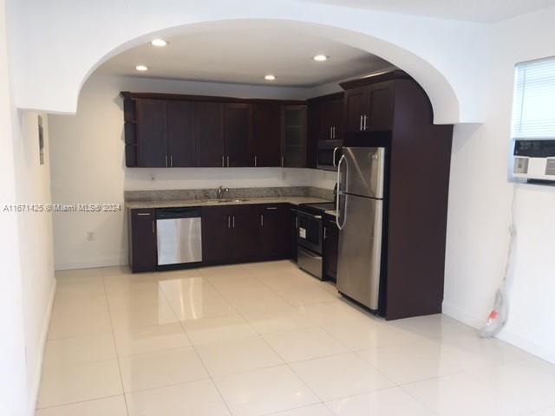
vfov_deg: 48.2
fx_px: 465
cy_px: 208
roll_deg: -1.3
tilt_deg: -6.0
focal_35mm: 29
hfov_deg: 61.7
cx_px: 278
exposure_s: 1/30
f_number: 2.2
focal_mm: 4.15
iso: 80
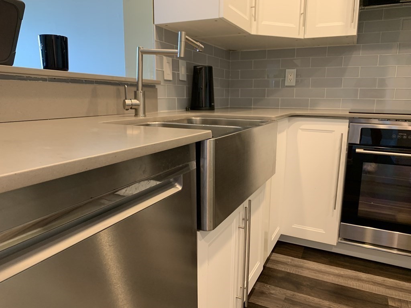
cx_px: 206
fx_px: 309
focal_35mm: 26
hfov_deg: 67.3
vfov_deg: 53.1
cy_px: 154
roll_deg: -1.6
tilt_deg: -9.5
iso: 160
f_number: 1.8
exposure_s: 1/60
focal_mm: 4.25
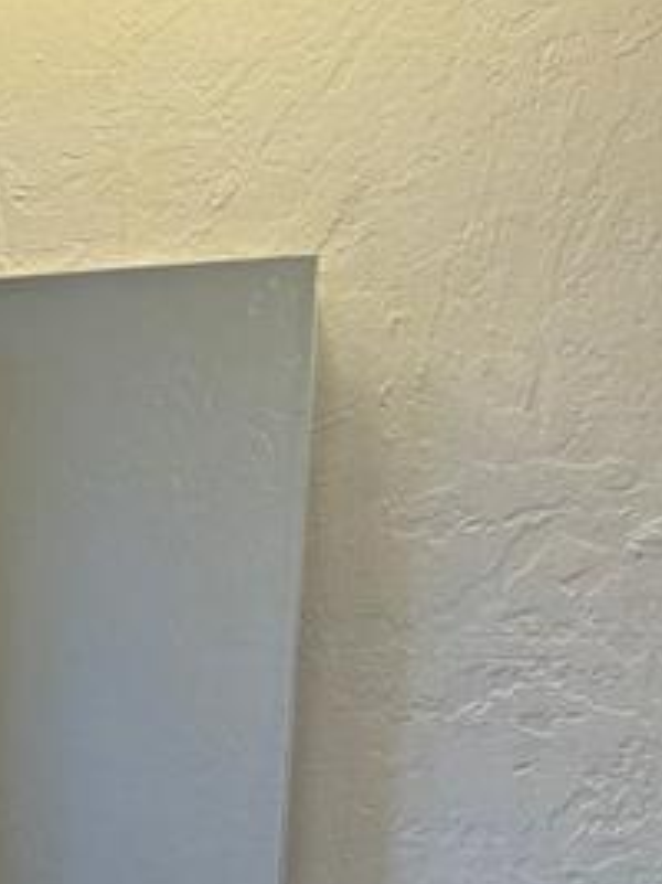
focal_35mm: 108
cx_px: -645
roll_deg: +2.4
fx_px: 2756
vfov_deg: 17.1
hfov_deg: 12.2
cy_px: 1175
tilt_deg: -13.1
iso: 100
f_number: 1.78
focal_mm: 6.76
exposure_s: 1/120
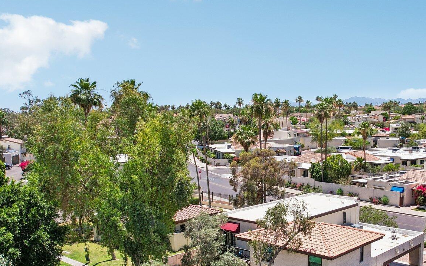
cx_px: 290
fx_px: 464
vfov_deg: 31.2
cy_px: 212
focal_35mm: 40
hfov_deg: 48.3
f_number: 2.8
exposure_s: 1/1250
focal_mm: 8.4
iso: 100
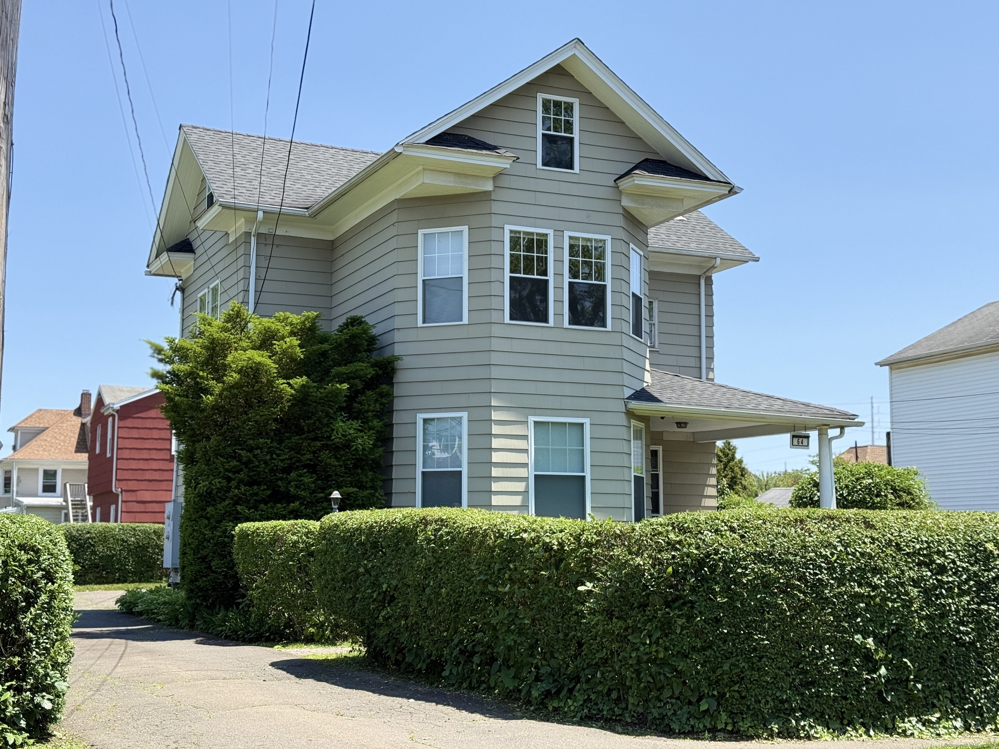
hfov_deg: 39.7
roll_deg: +0.3
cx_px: 500
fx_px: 1385
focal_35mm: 48
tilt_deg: +7.9
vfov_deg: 30.3
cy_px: 374
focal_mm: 6.76
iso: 64
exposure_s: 1/3096
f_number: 1.78
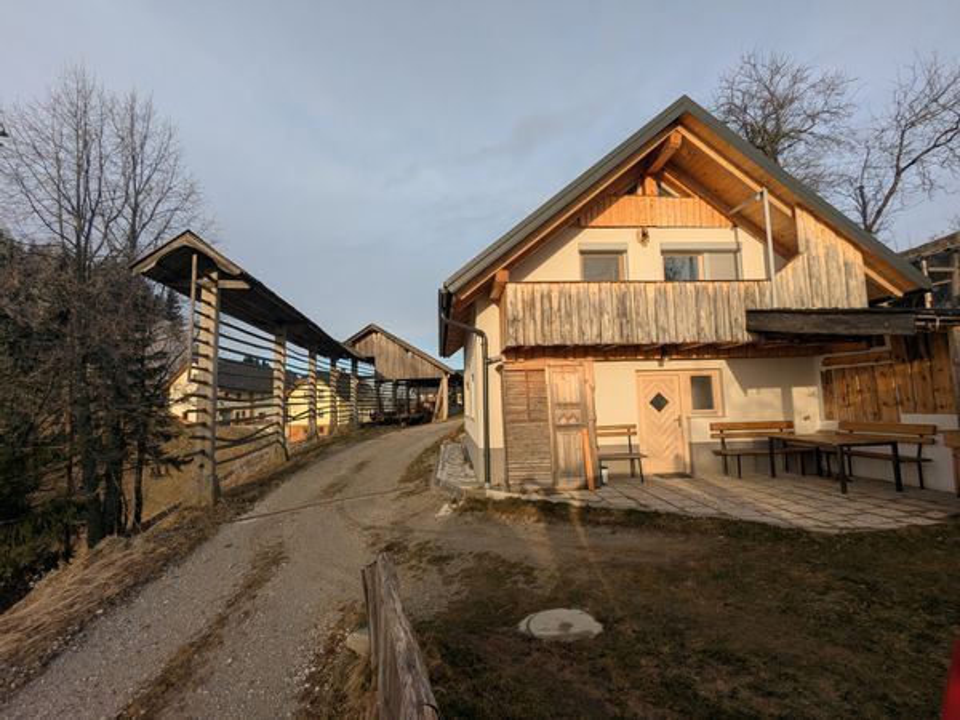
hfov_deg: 94.5
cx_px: 480
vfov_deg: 78.1
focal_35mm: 16
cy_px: 360
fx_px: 444
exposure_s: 1/678
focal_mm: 2.35
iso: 49
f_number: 2.2
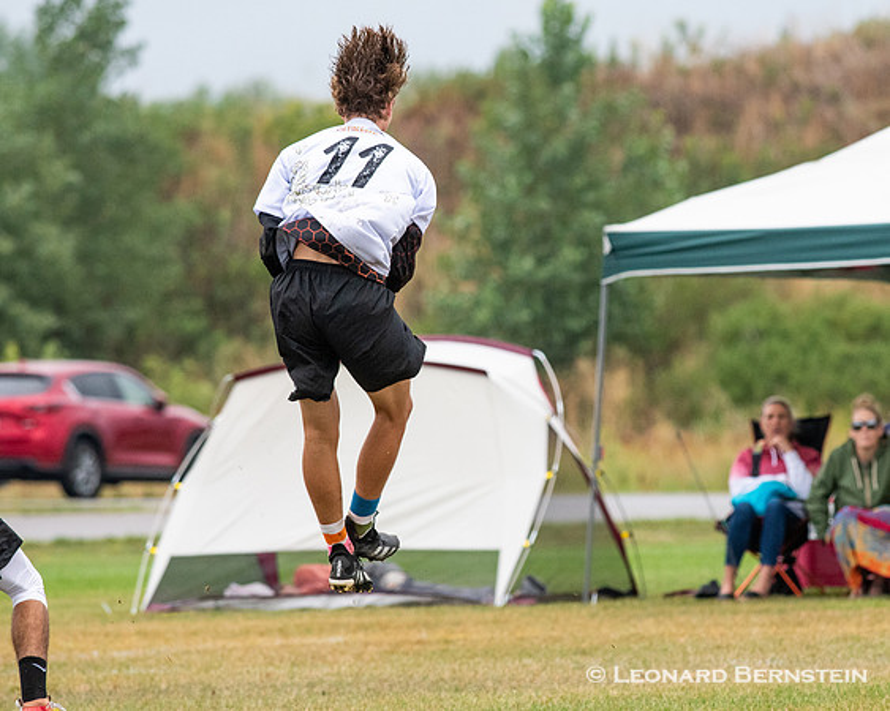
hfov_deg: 3.8
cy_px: 350
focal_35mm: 514
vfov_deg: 3.0
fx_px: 13541
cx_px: 542
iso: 1600
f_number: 6.3
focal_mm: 300
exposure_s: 1/3200
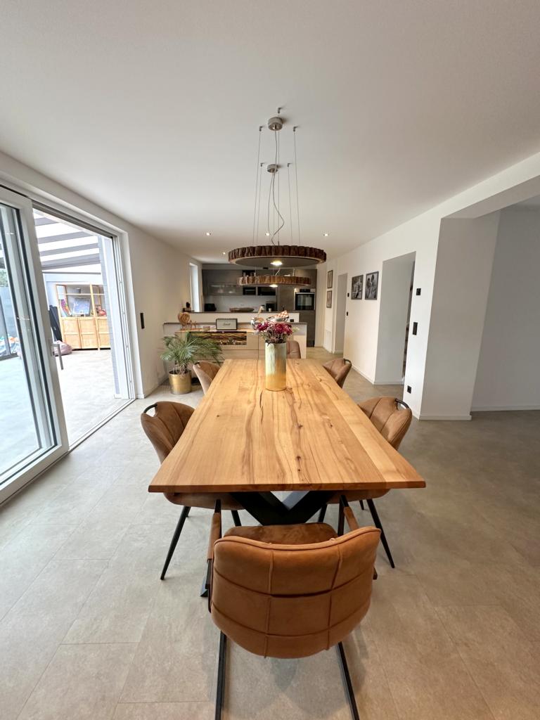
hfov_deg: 85.7
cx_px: 270
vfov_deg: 102.1
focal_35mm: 14
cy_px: 360
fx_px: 291
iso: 250
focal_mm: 2.22
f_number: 2.2
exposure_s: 1/100
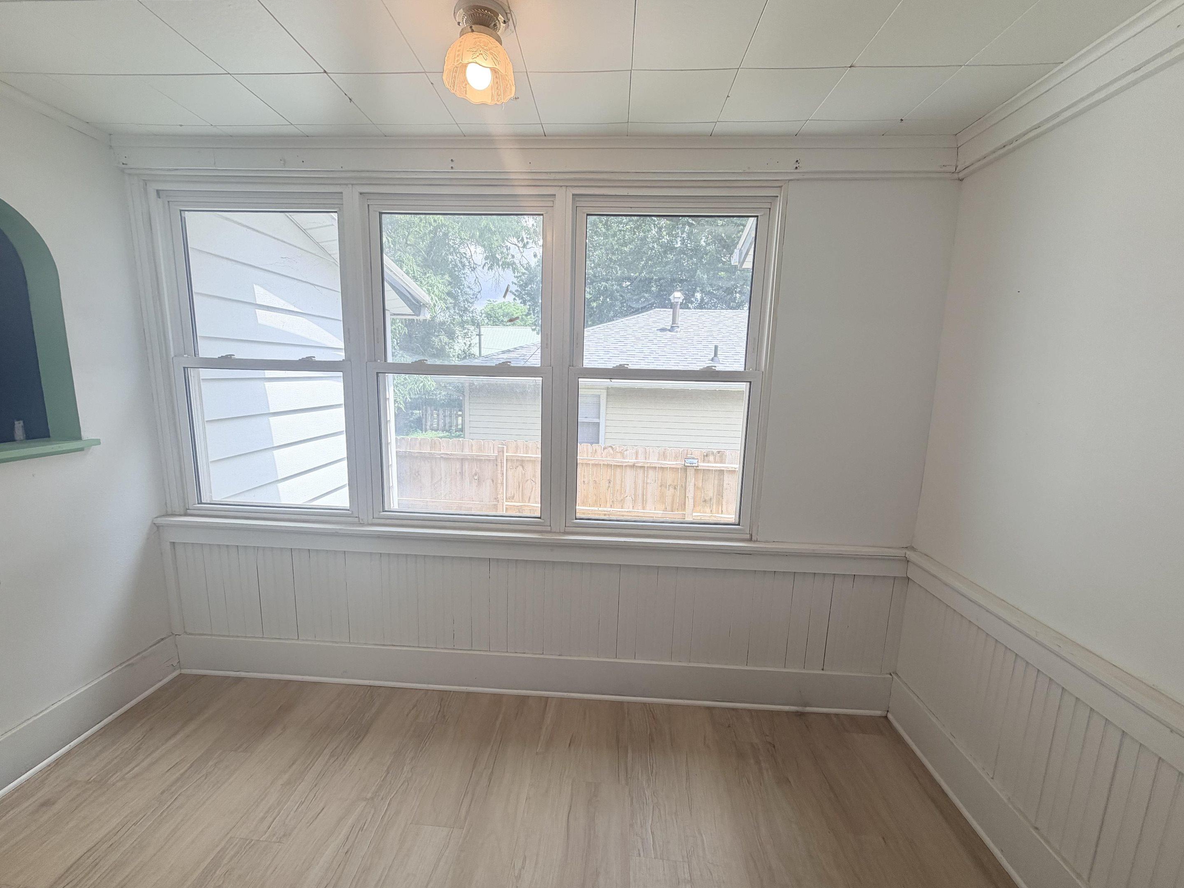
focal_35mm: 15
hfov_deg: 98.2
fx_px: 513
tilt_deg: -9.6
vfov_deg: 81.7
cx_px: 581
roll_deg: -1.3
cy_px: 449
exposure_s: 1/120
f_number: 2.2
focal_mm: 2.22
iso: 40
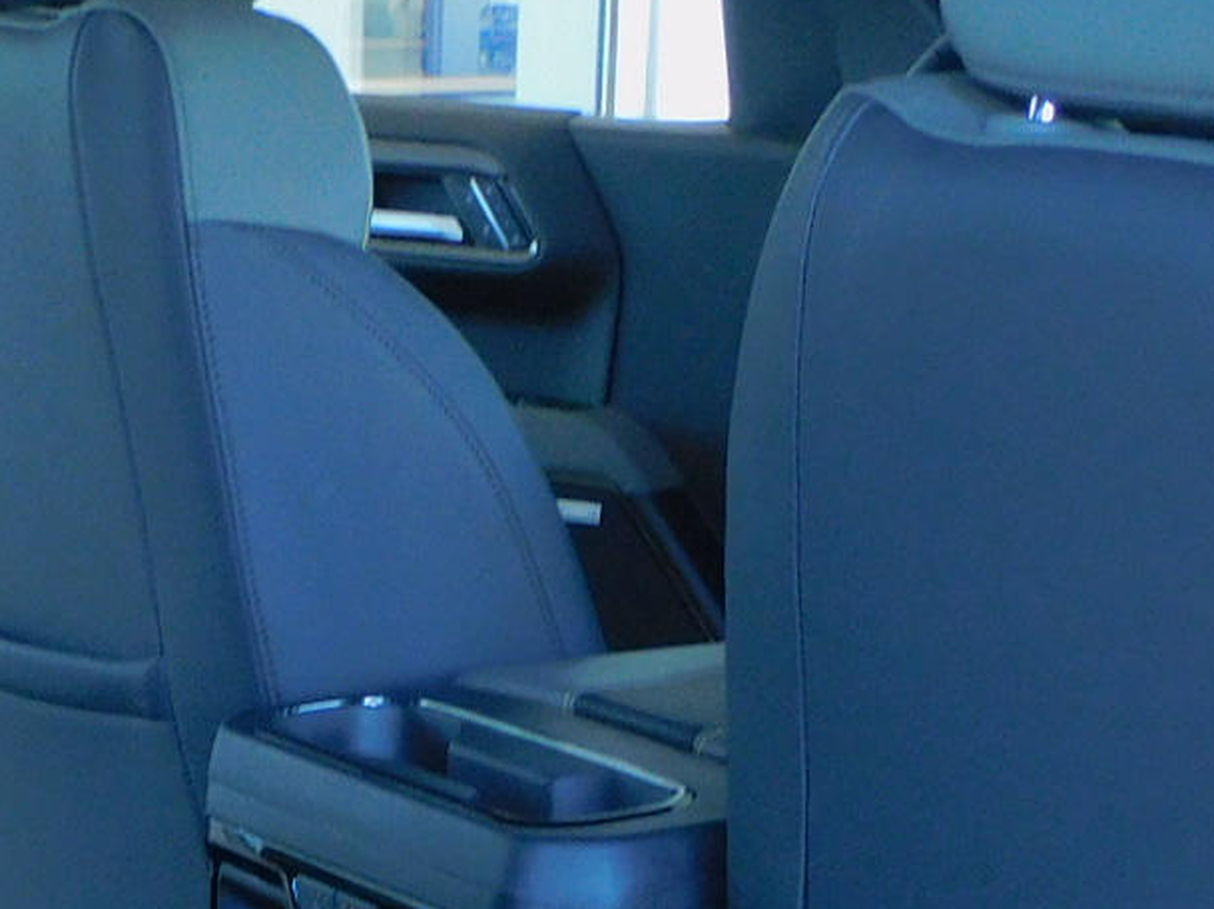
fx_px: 3926
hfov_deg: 17.3
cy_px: 1144
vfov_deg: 12.8
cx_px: 126
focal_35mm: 112
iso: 200
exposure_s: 1/30
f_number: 3.5
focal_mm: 5.4
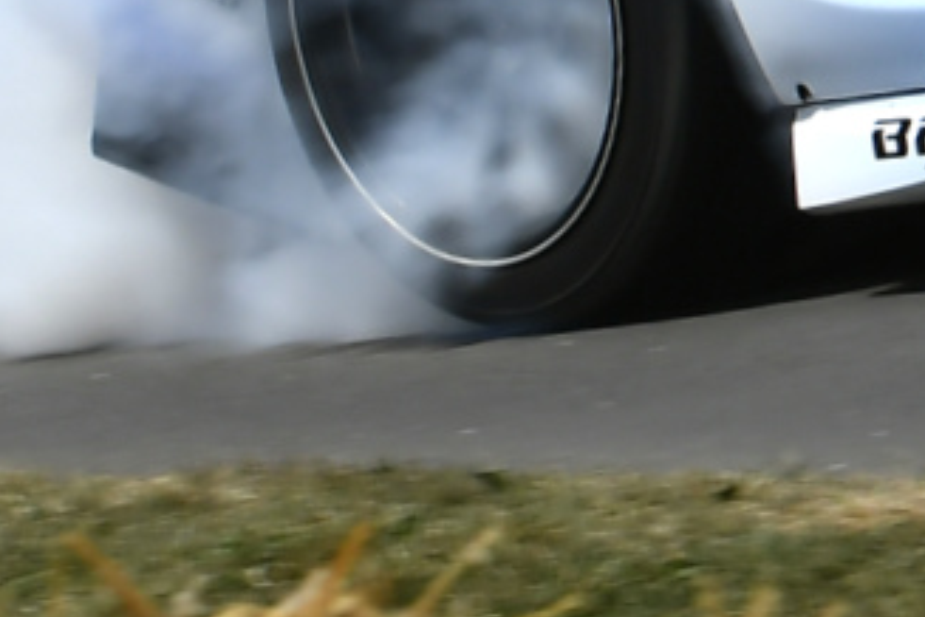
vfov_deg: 2.1
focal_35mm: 661
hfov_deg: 3.1
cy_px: -576
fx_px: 16983
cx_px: 1847
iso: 125
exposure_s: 1/400
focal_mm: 72
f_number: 7.1
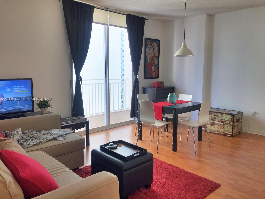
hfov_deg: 63.4
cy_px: 100
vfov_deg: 49.7
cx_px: 132
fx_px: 214
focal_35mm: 28
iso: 20
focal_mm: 3.99
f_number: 1.8
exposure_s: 1/270
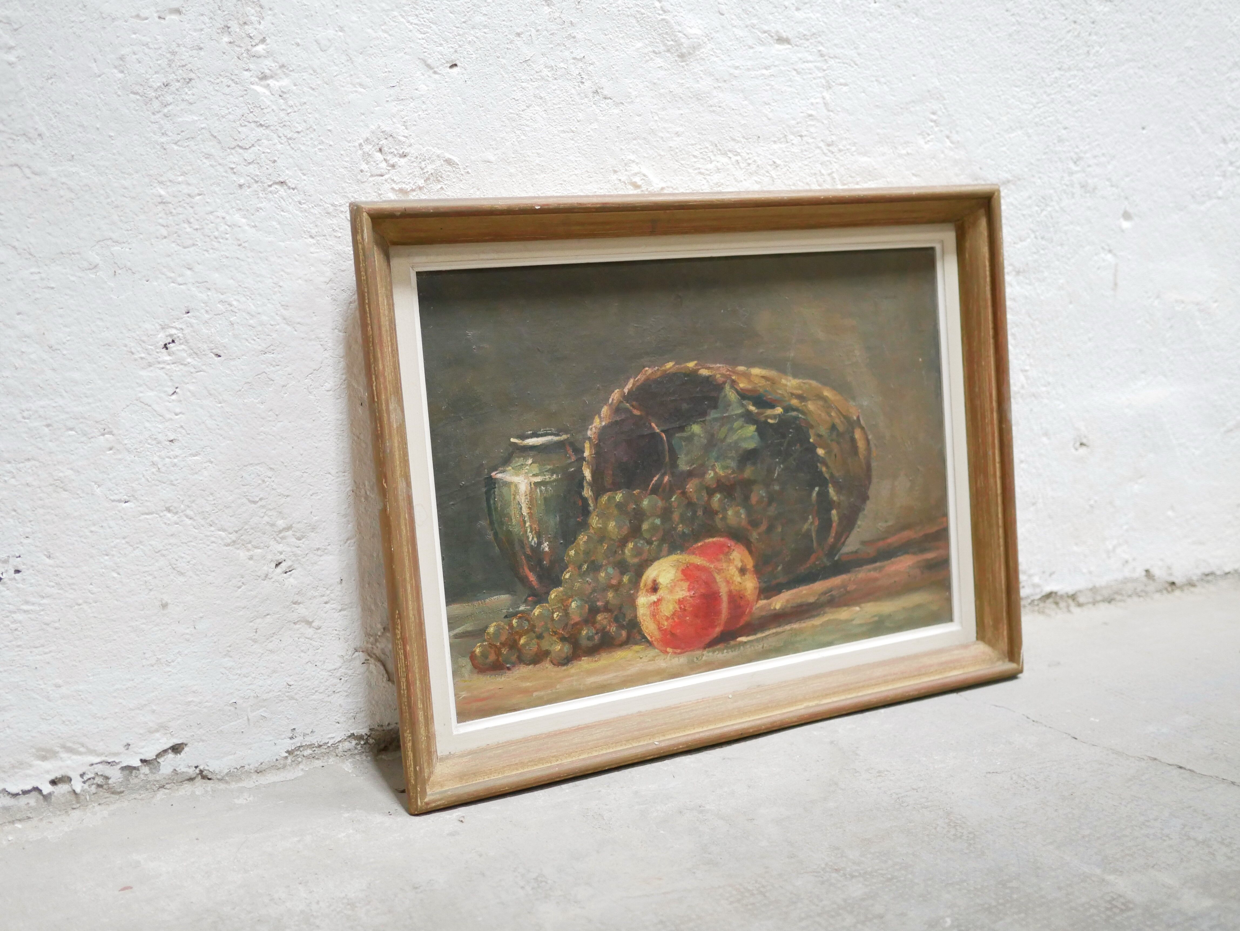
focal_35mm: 40
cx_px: 620
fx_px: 1433
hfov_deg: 46.8
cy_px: 466
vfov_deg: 36.0
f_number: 1.7
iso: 1600
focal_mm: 20
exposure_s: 1/60
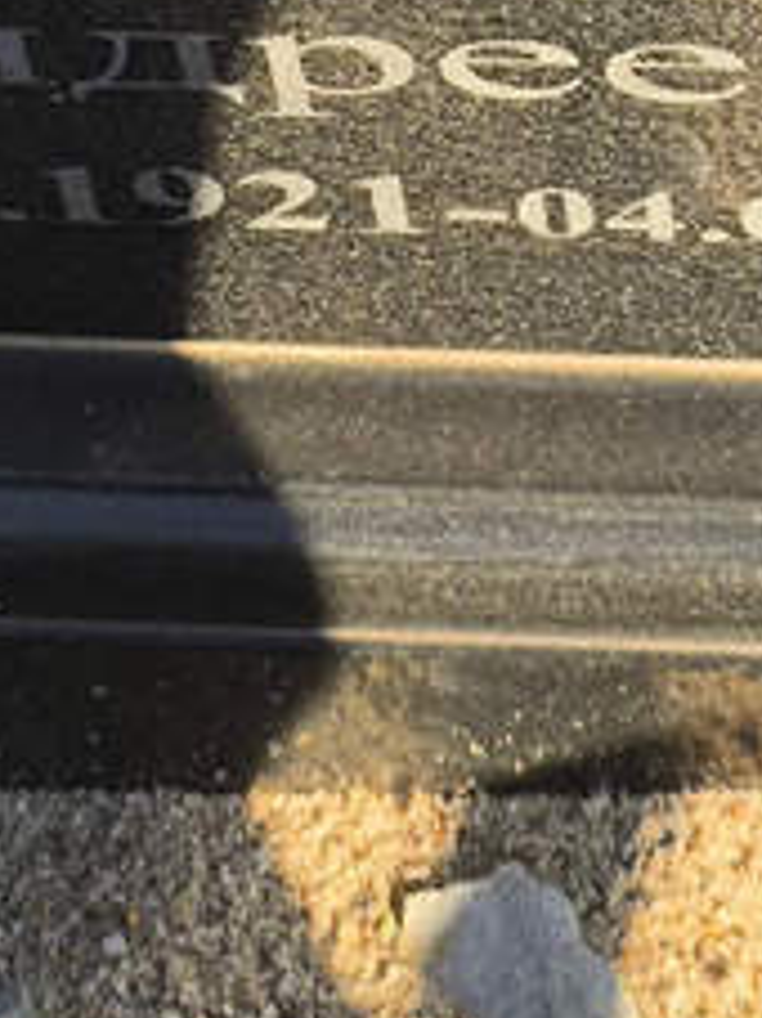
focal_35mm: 176
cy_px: -157
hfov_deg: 8.4
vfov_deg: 11.1
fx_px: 5171
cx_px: 477
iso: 50
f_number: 1.7
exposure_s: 1/523
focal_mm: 4.71
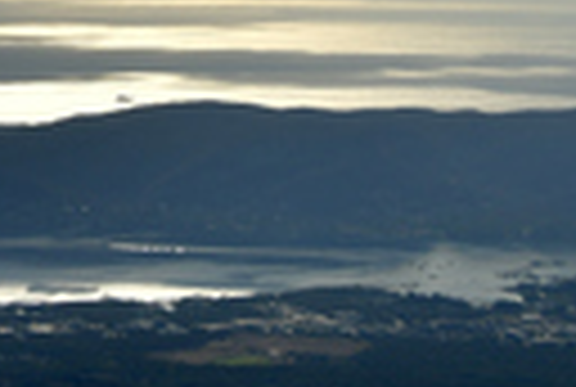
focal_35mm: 269
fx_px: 4314
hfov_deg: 7.6
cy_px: -169
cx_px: -81
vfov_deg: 5.1
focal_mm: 50
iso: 100
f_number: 13
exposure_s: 1/640
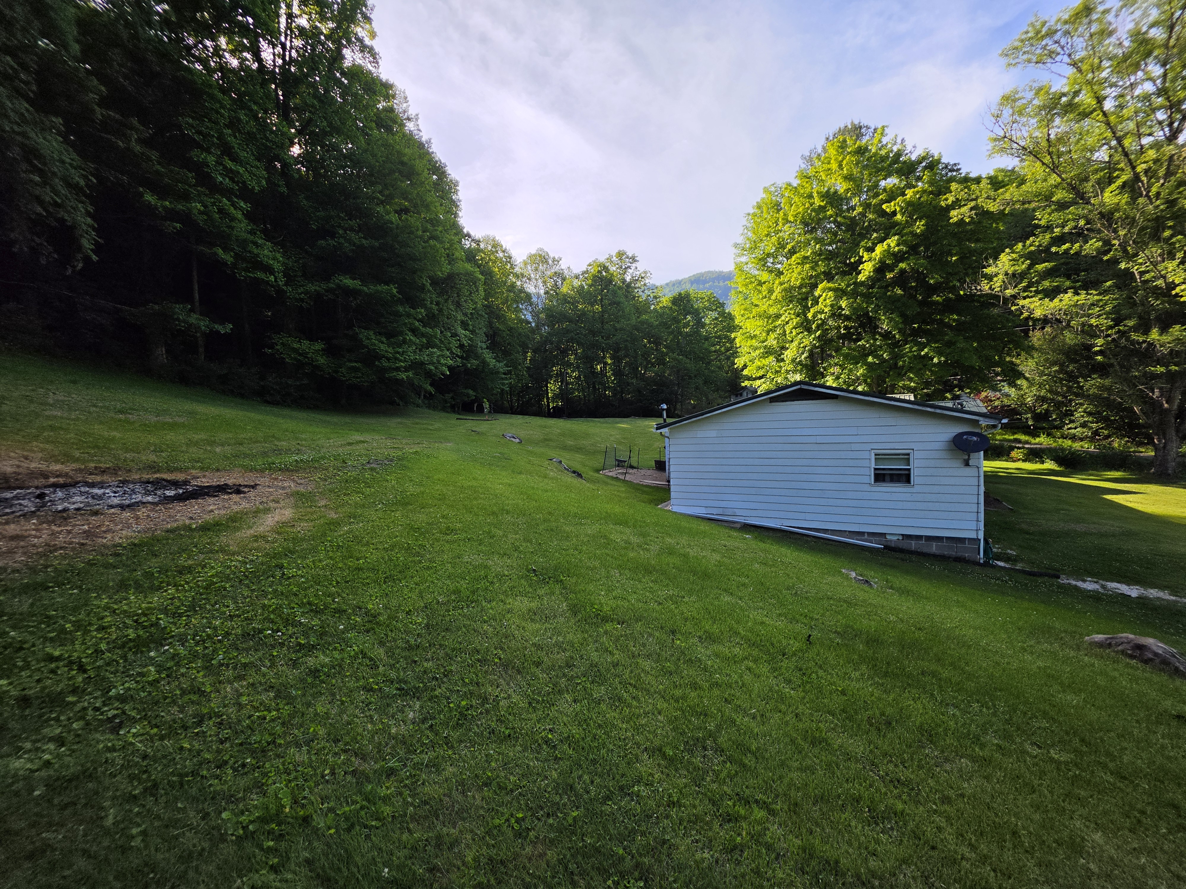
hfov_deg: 106.2
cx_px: 593
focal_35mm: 13
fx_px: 445
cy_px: 444
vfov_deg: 89.9
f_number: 1.9
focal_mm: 2.2
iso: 32
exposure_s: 1/1505
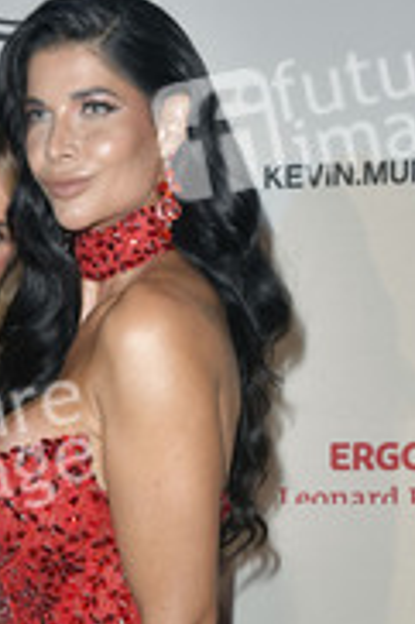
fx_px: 1334
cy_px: 634
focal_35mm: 77
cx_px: 17
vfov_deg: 25.0
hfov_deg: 17.3
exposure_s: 1/250
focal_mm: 35
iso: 1250
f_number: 7.1
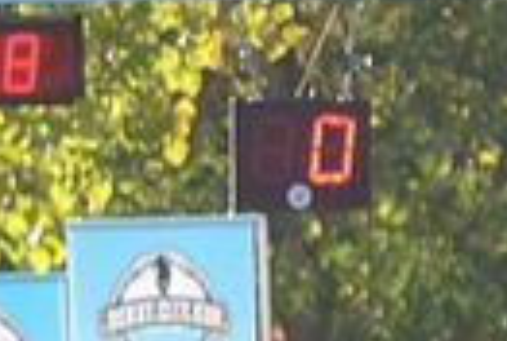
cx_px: -8
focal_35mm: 947
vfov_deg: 1.5
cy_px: 593
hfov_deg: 2.2
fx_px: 13367
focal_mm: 80.4
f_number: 3.6
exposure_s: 1/800
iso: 400
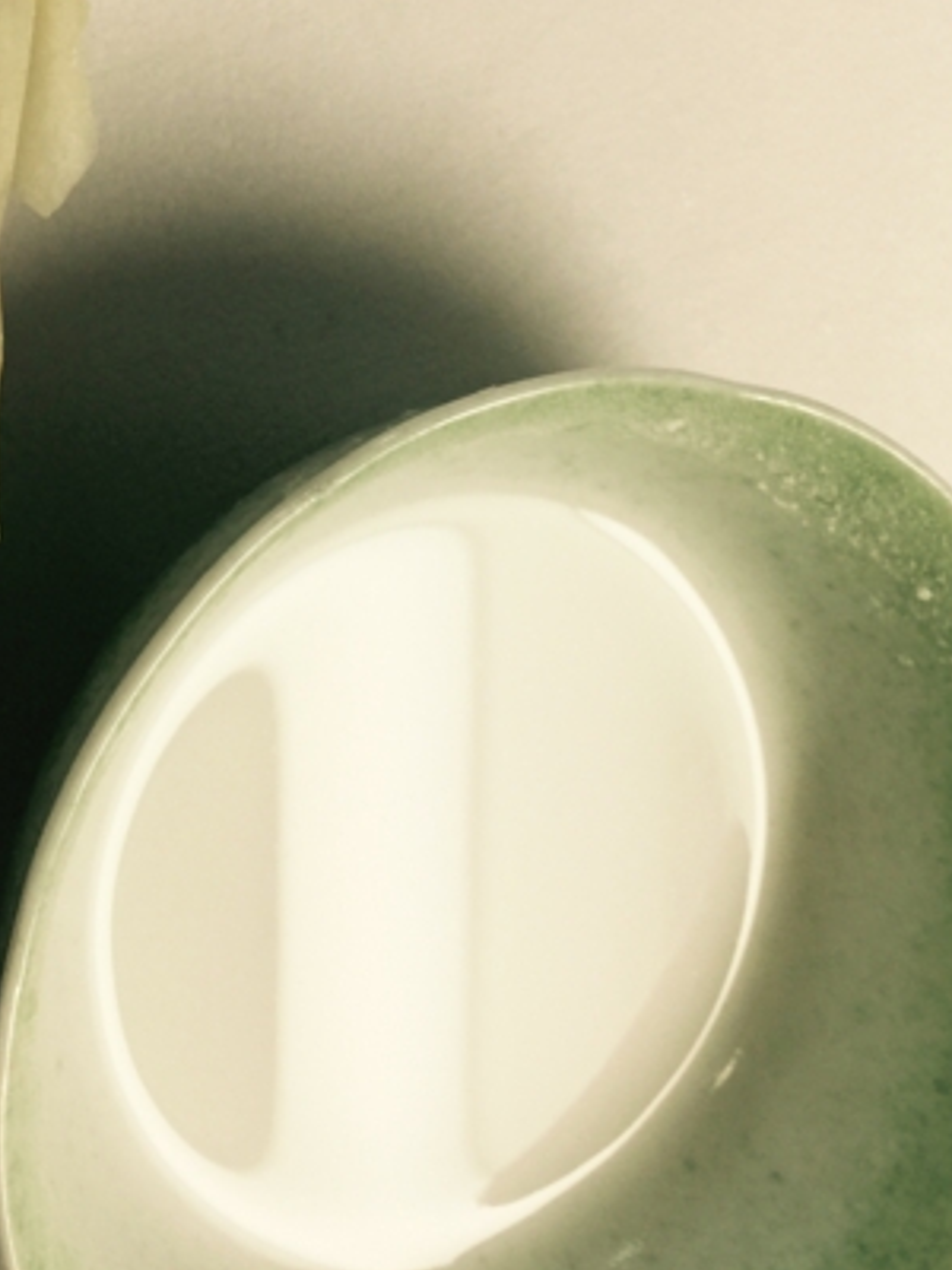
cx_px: 67
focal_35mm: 58
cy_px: 92
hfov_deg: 24.4
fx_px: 2127
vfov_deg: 31.4
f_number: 2.2
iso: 32
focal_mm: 4.15
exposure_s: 1/33
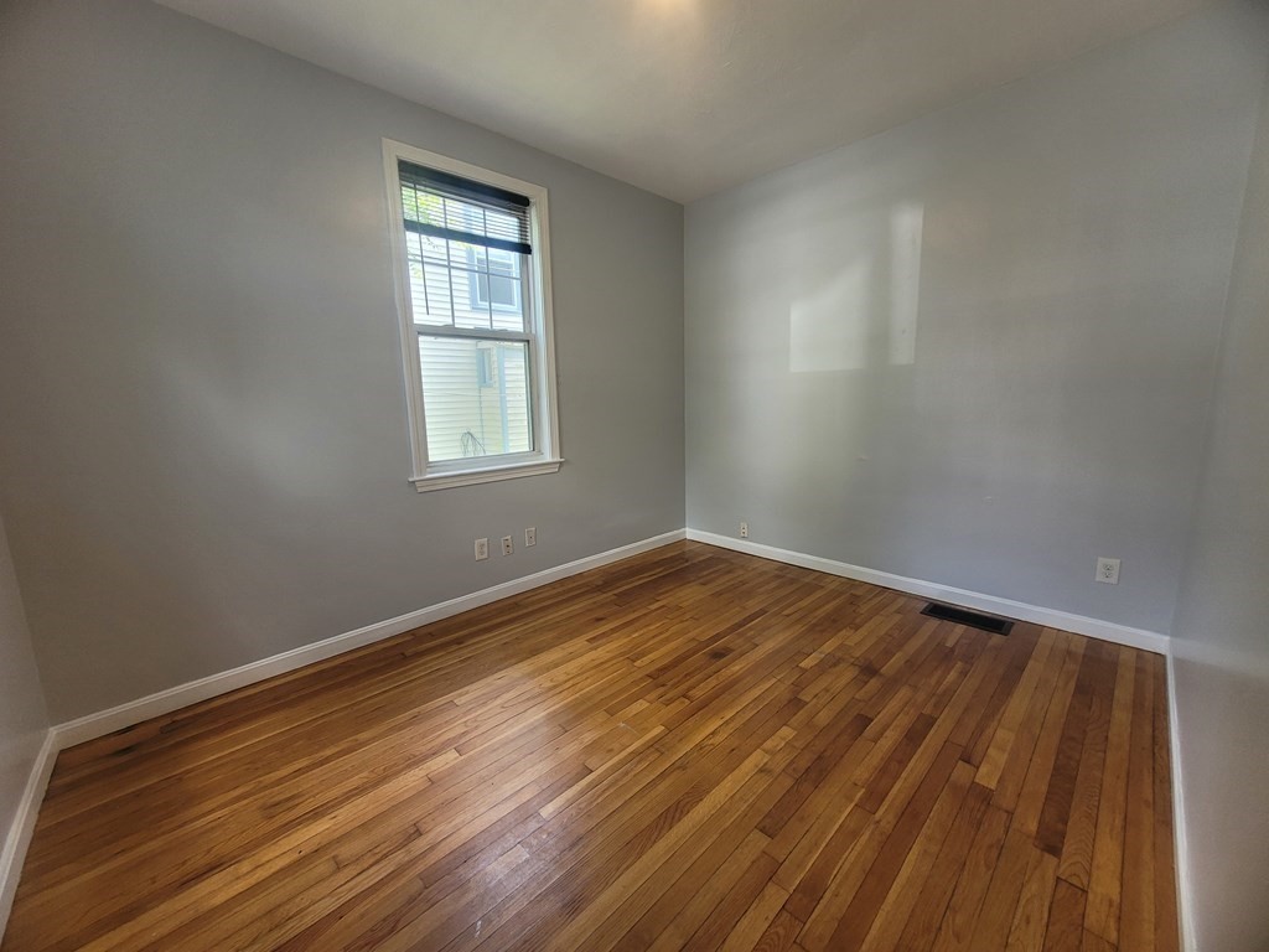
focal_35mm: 13
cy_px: 476
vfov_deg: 89.9
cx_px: 634
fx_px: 477
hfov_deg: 106.2
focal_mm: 1.74
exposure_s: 1/60
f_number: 2.2
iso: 80
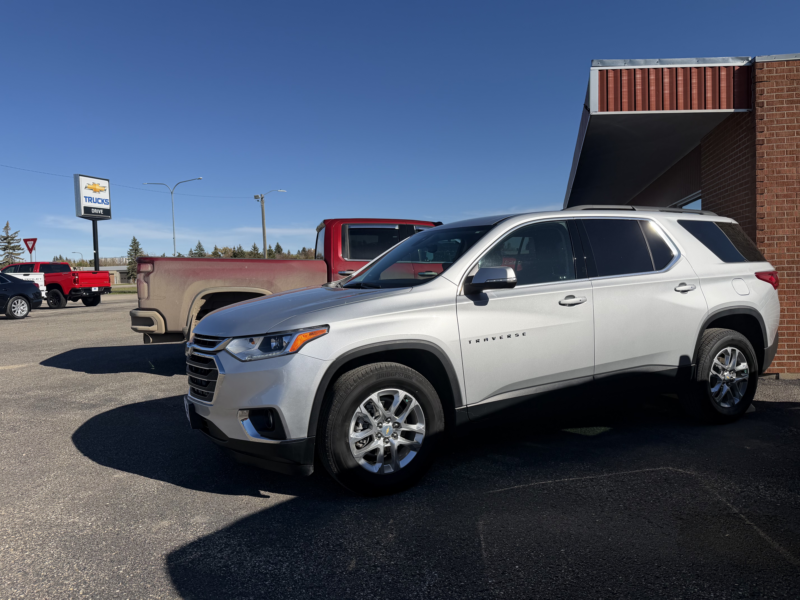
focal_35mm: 24
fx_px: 555
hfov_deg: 71.6
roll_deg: +2.6
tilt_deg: -2.7
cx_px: 400
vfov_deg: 56.8
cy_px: 300
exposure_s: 1/9091
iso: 100
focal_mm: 6.76
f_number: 1.78
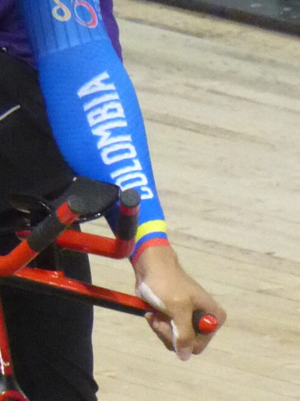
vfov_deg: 1.0
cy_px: 359
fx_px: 22822
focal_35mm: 1975
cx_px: -62
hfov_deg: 0.8
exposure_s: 1/100
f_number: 6
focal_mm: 89.6
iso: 1600
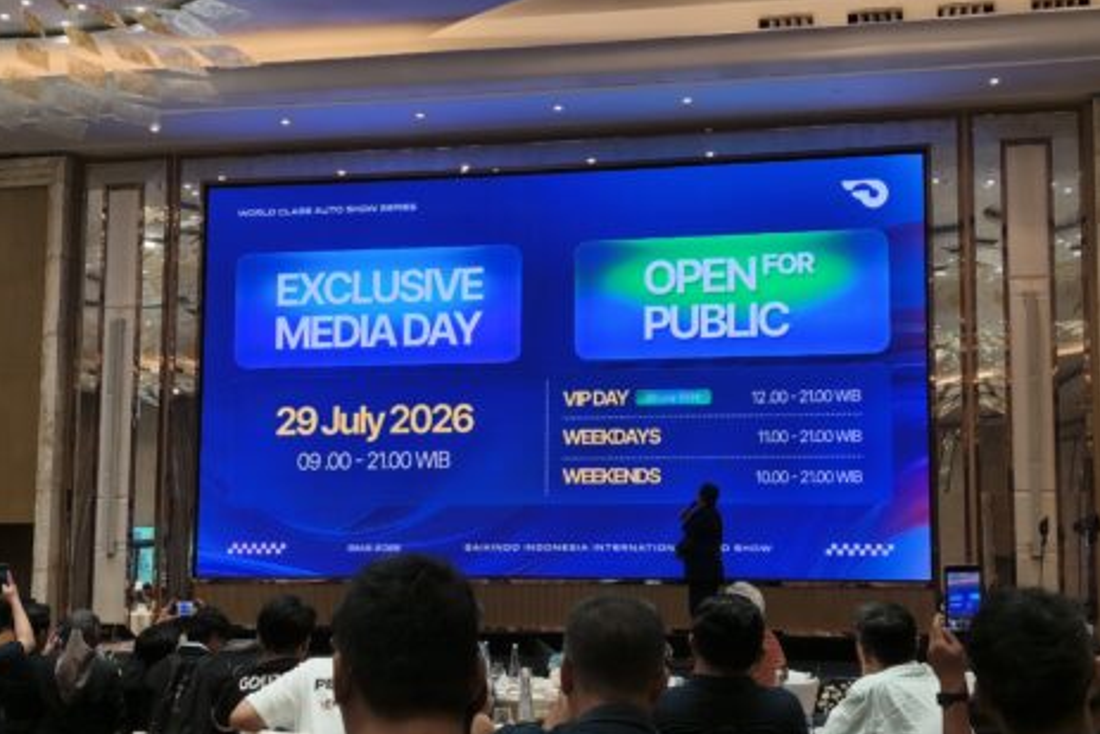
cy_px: 377
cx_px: 549
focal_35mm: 56
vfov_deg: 24.2
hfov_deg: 35.6
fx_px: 1712
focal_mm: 6.06
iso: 160
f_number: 1.7
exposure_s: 1/100
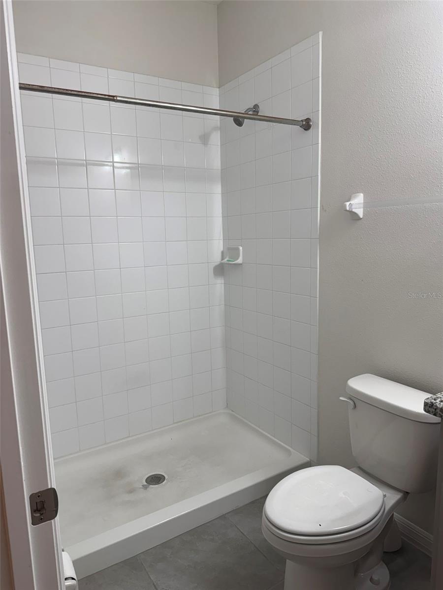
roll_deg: +2.6
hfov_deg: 56.8
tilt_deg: -9.2
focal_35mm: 24
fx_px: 410
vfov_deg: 71.6
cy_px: 295
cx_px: 222
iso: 100
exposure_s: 1/120
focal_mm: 6.76
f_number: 1.78
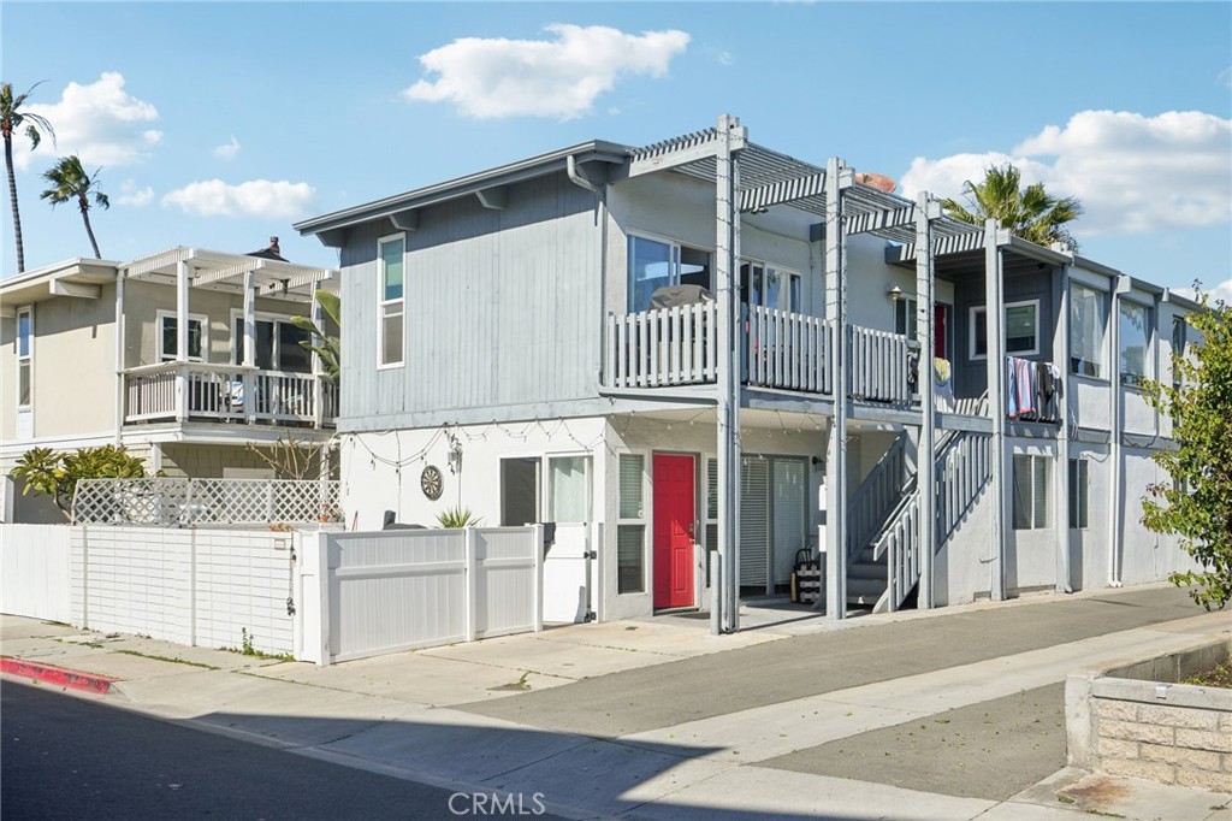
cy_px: 410
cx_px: 616
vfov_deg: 38.9
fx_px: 1163
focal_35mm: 34
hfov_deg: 55.8
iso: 100
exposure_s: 1/640
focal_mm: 34
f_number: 8
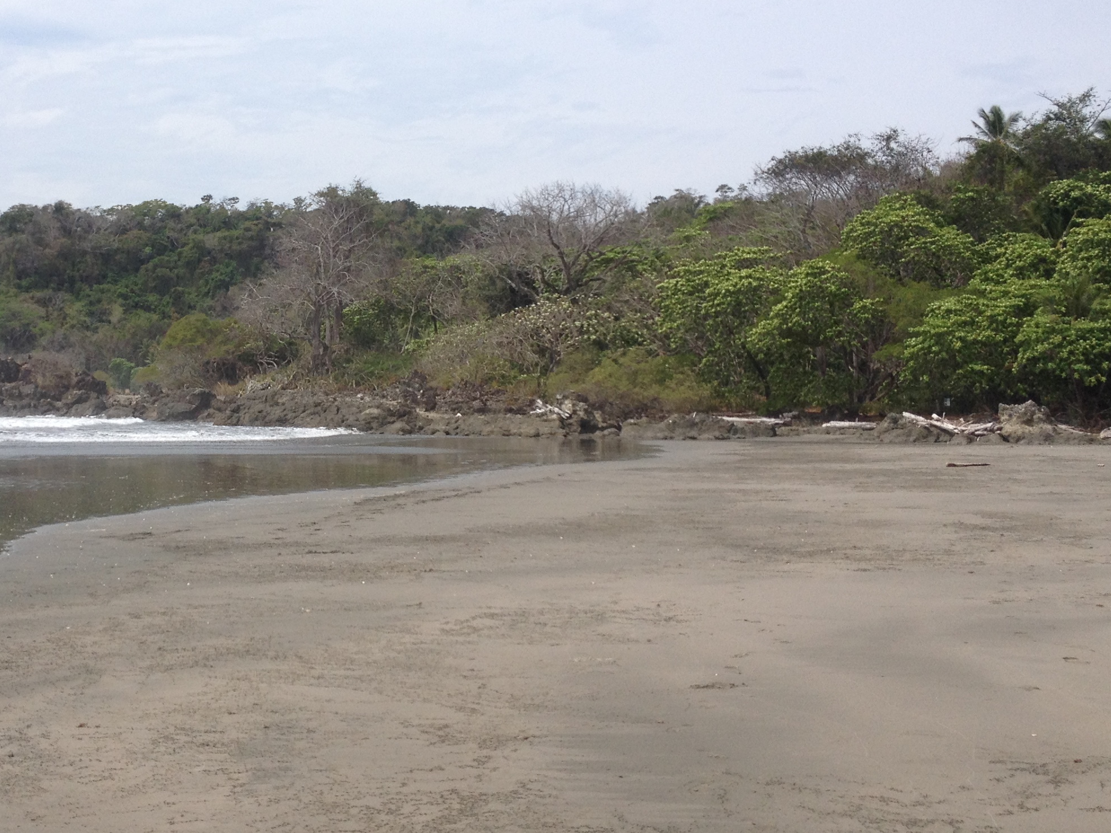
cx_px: 332
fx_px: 1861
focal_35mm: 58
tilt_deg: -0.8
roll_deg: -1.9
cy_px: 363
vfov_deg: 25.2
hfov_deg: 32.8
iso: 50
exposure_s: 1/2513
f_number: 2.4
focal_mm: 4.28
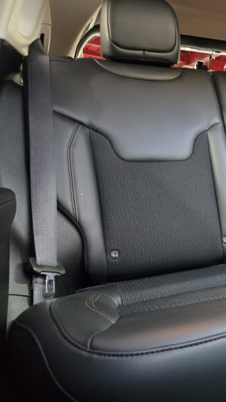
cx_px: 265
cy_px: 198
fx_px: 362
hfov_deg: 30.1
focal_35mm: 34
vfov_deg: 58.0
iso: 1000
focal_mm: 5.4
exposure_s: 1/60
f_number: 1.8
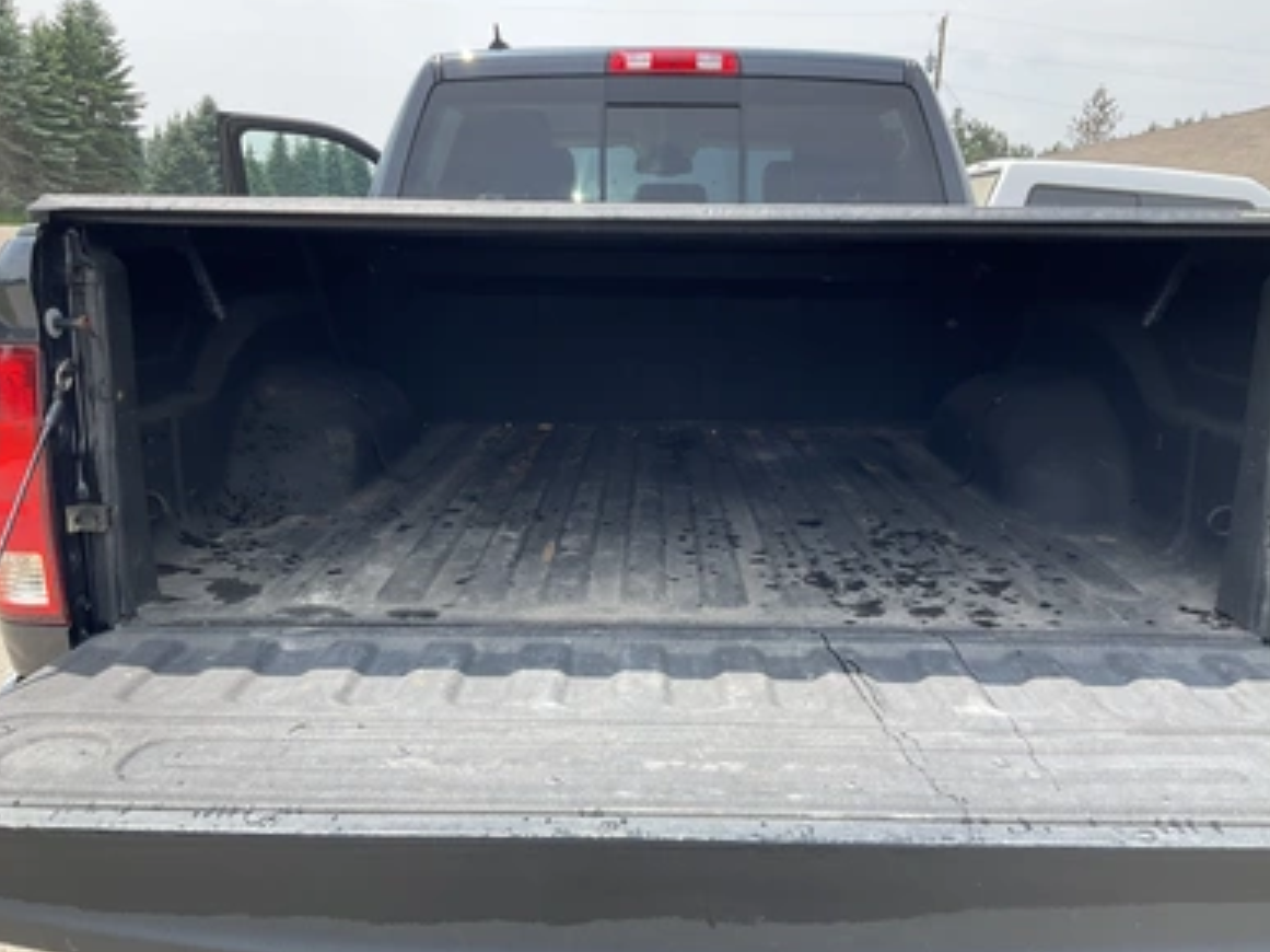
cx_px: 643
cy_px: 476
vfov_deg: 46.8
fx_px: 1100
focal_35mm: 30
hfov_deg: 60.0
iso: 25
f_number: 1.8
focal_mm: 3
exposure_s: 1/545
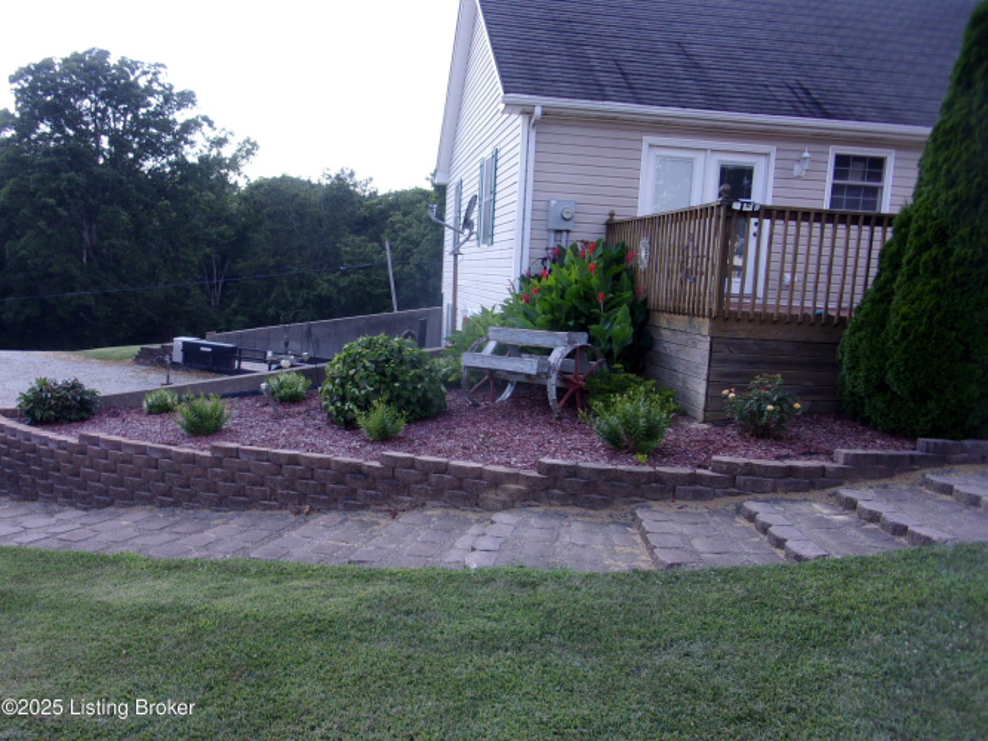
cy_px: 370
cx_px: 494
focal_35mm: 28
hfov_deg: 63.5
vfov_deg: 49.7
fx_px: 799
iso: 80
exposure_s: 1/220
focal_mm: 5.1
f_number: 3.9
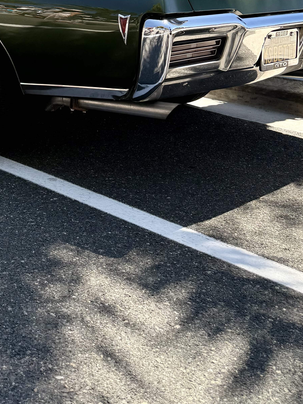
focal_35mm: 57
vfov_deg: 29.5
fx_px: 665
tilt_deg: +1.4
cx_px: 30
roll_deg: +0.0
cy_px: -68
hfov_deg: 24.9
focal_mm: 6.76
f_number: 1.78
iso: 80
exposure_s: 1/643
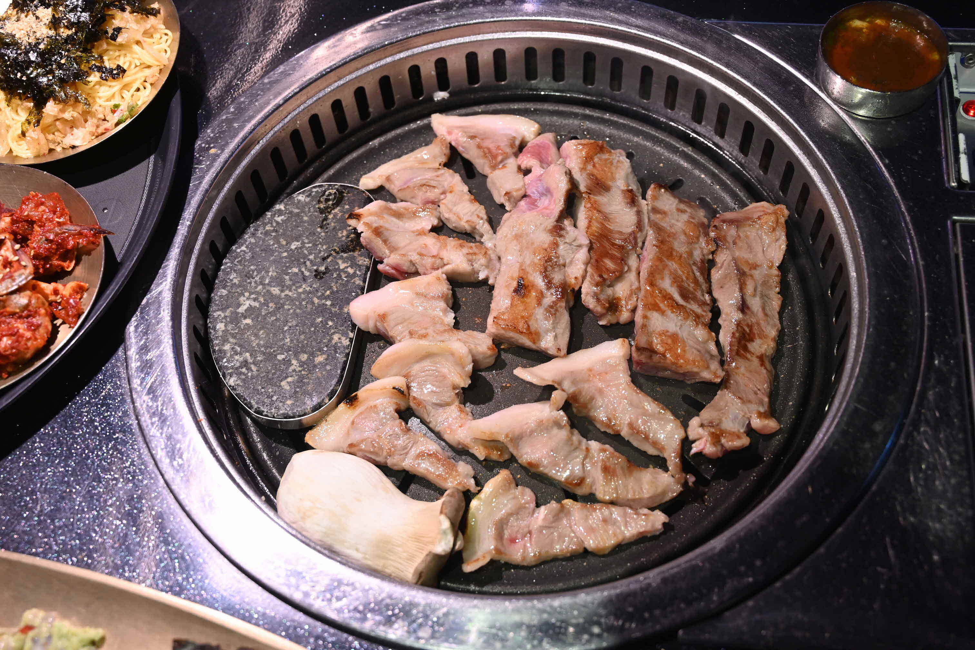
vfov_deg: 31.9
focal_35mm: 42
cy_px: 325
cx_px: 488
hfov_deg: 46.4
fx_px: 1137
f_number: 5
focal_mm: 42
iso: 1000
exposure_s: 1/125
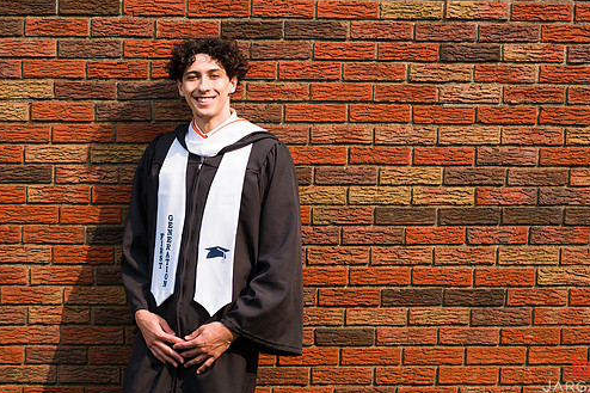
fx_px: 1442
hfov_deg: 23.1
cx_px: 311
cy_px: 188
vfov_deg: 15.5
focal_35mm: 88
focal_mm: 75
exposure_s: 1/1000
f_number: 3.2
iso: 200
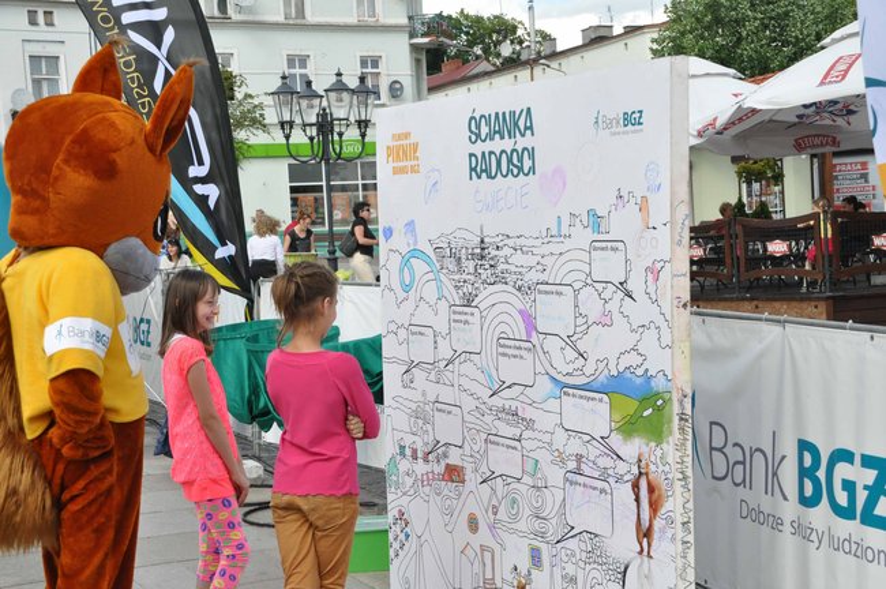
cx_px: 443
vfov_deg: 20.6
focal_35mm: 66
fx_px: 1623
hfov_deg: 30.5
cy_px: 294
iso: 1250
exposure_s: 1/1250
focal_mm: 44
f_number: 10
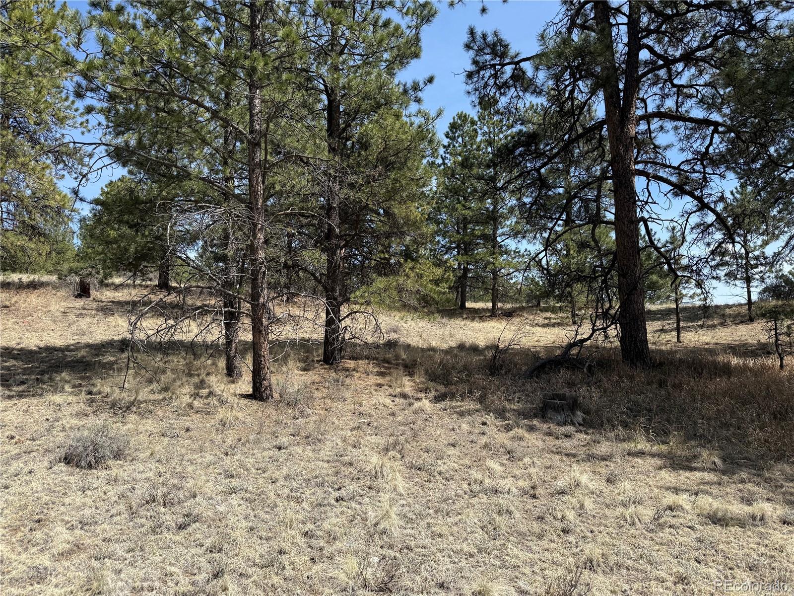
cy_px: 298
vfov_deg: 56.8
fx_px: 550
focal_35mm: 24
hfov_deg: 71.6
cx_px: 397
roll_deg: +0.3
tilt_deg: +5.4
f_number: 1.78
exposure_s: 1/2370
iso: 80
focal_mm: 6.76
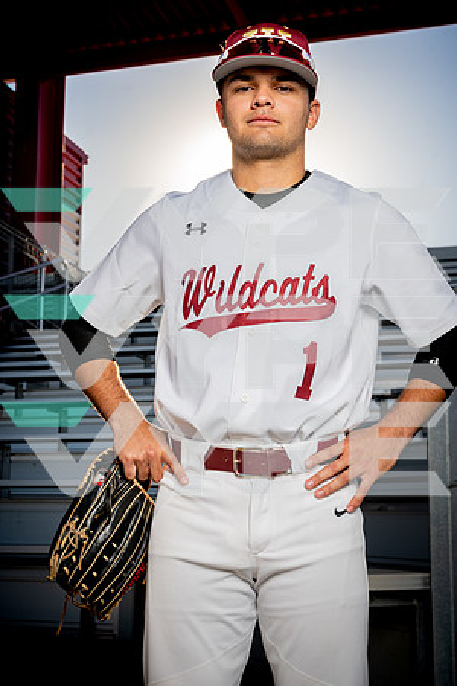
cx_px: 228
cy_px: 343
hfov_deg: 26.0
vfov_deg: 38.2
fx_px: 990
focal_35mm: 52
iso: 125
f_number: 9
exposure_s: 1/250
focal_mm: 52
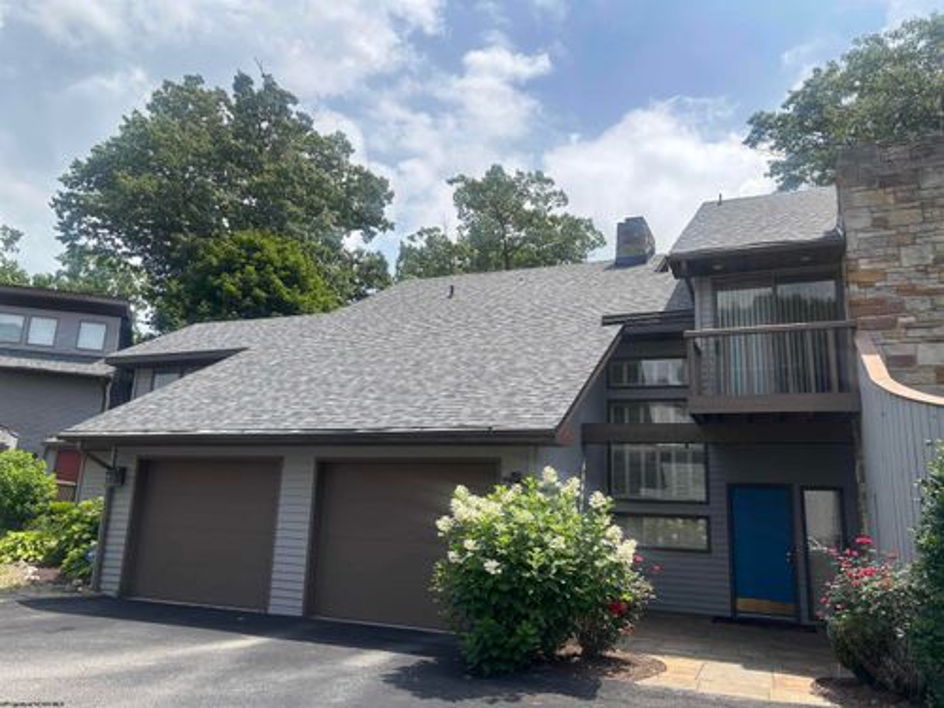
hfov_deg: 67.3
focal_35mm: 26
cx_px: 472
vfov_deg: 53.1
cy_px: 354
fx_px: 709
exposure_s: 1/3205
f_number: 1.6
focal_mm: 5.96
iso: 50
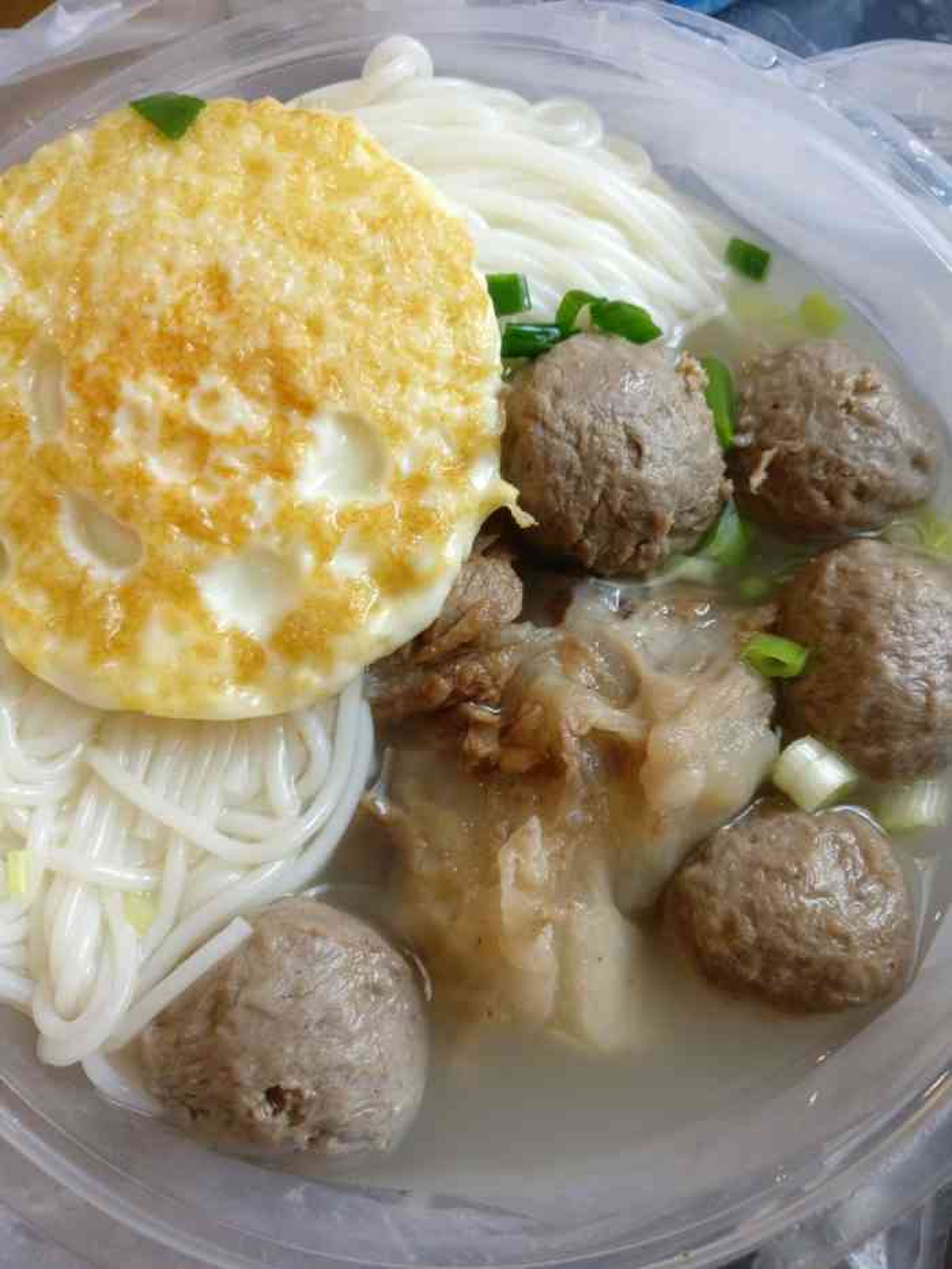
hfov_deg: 49.8
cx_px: 476
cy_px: 634
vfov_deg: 63.4
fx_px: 1026
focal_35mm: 28
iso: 640
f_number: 2
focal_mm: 4.26
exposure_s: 1/20
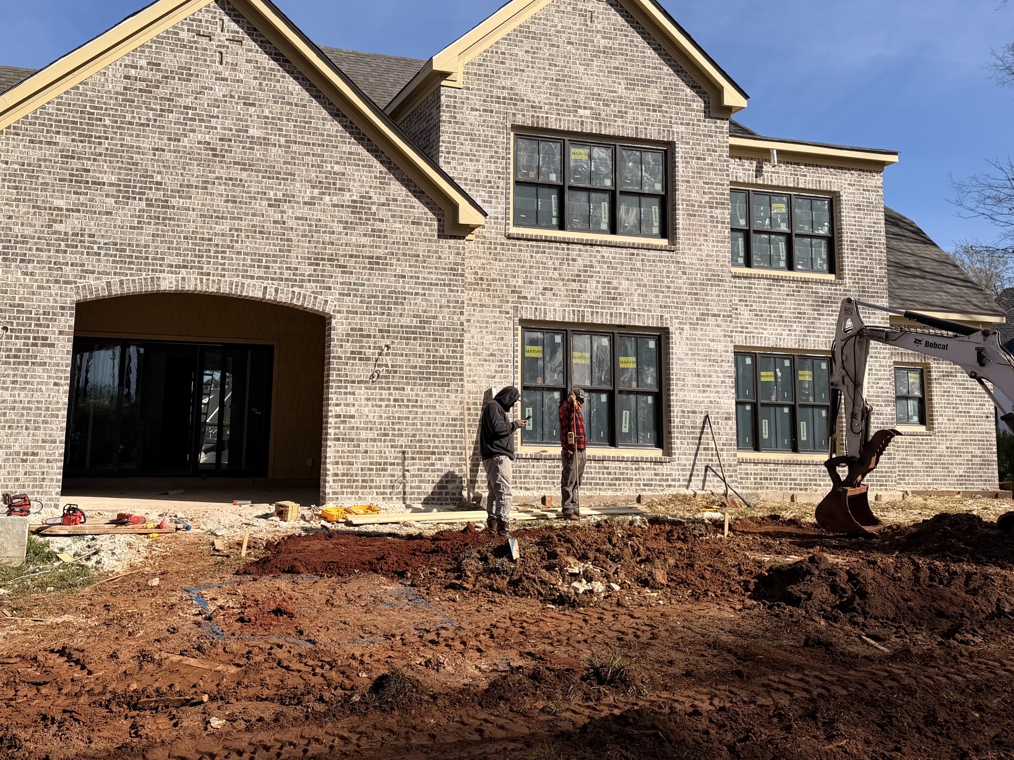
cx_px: 406
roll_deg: -1.7
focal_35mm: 36
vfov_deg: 39.3
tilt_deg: +8.3
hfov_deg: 51.0
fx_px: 1055
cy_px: 276
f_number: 1.78
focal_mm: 6.76
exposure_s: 1/6173
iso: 80
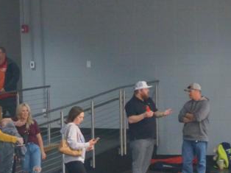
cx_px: -34
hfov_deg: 8.5
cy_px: 198
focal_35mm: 231
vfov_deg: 6.4
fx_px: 1537
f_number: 5.6
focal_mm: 49
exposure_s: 1/160
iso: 4000
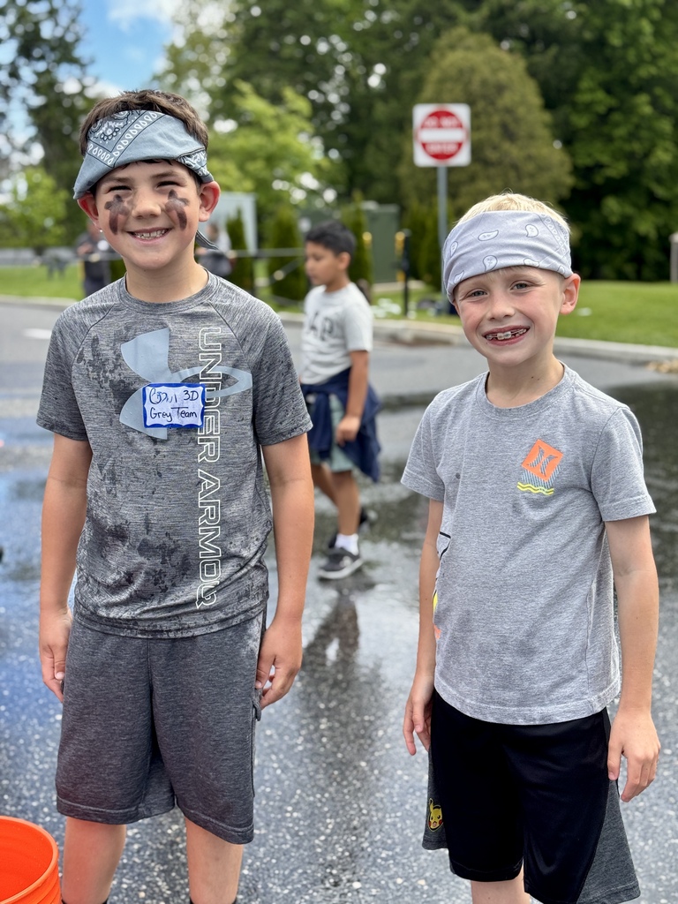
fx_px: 1254
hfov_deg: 30.3
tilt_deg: -9.8
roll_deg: +1.7
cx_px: 339
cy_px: 452
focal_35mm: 48
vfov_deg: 39.7
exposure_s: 1/1597
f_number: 1.78
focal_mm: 6.76
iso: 64
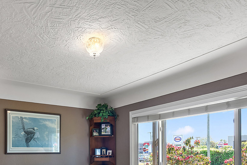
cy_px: 152
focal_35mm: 31
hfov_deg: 59.6
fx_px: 213
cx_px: 96
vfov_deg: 39.0
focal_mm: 16
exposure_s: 1/4
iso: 320
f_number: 7.1
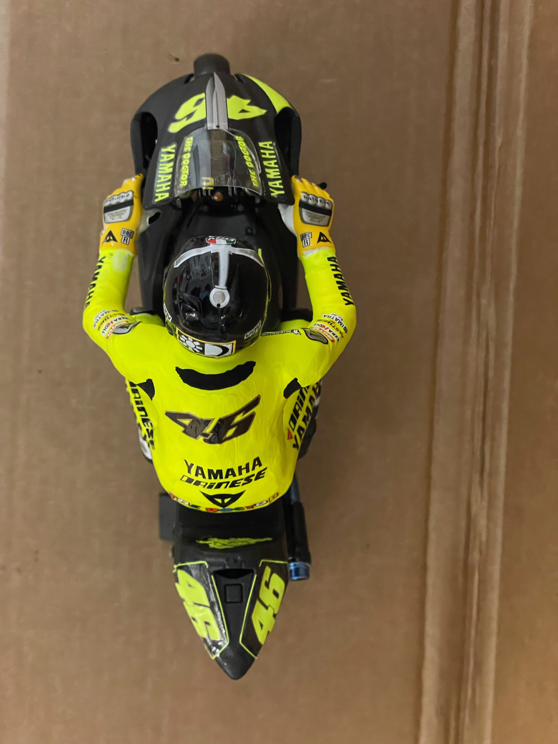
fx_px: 1118
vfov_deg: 36.8
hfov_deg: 28.0
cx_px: 279
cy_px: 372
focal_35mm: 52
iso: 800
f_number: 2
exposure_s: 1/25
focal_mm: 6
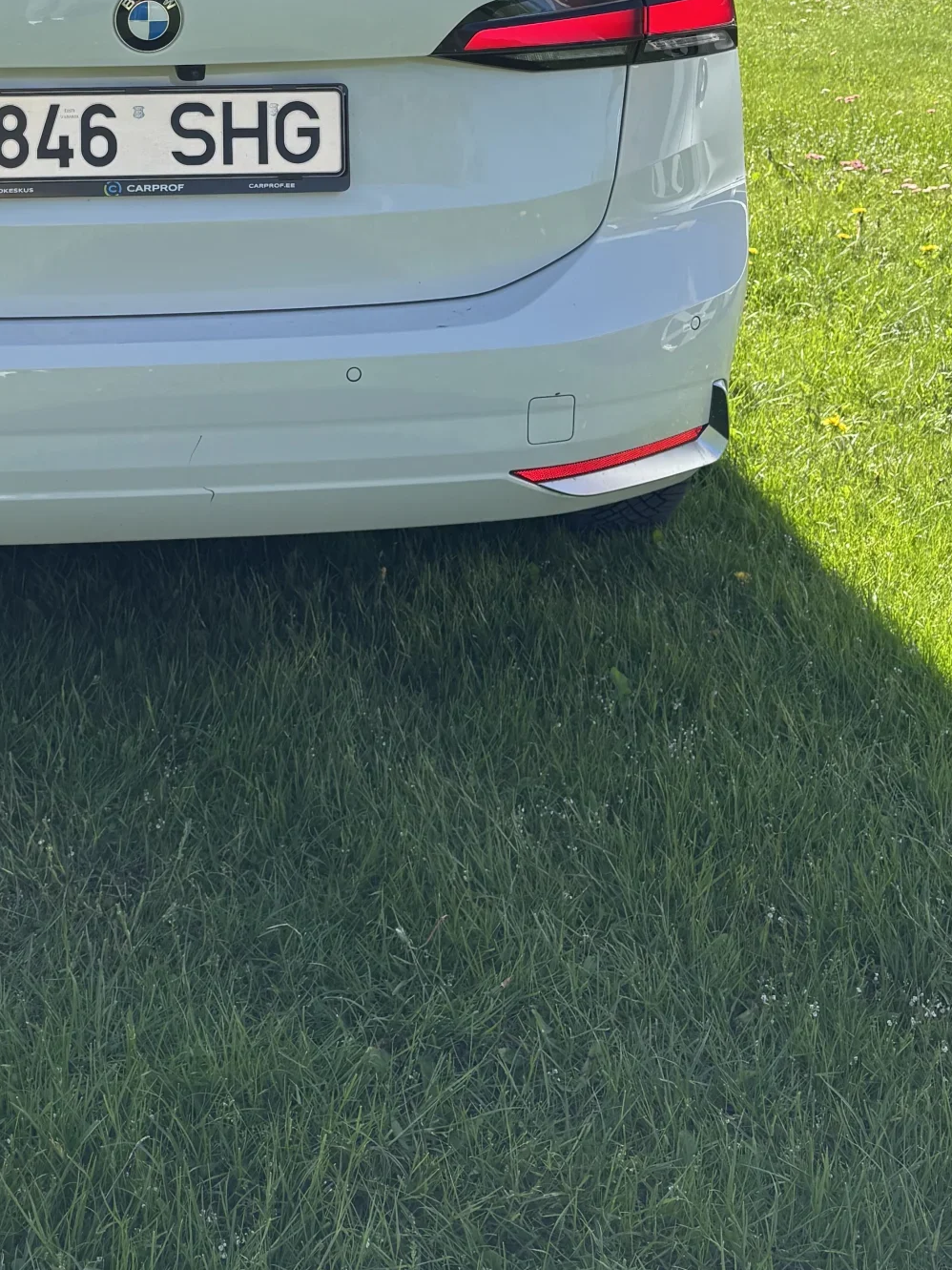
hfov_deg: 28.3
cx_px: 153
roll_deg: -2.1
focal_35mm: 50
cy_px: 106
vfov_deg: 35.7
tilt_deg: -10.9
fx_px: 1834
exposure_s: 1/1642
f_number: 1.6
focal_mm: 5.96
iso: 50
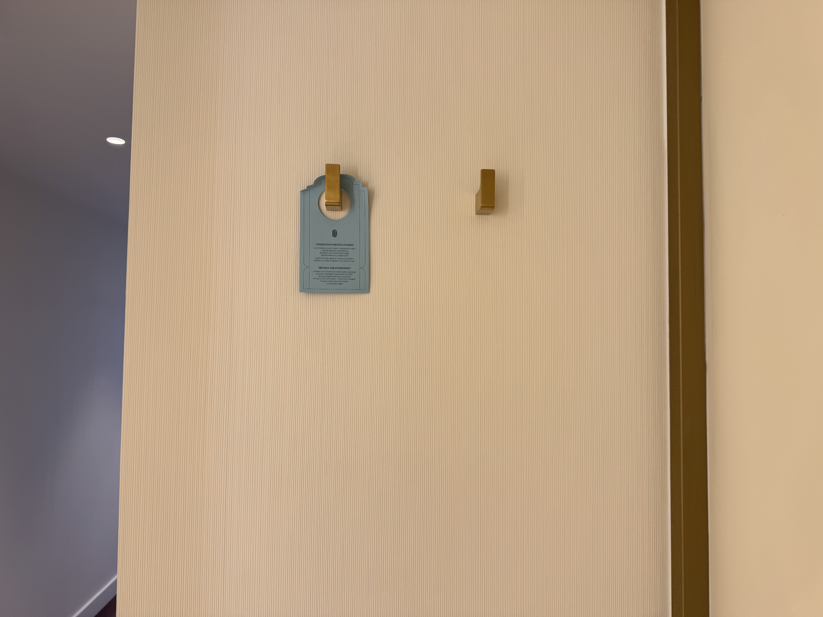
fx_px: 571
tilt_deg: +2.3
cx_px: 412
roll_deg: -0.9
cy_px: 308
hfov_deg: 71.6
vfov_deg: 56.8
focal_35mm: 24
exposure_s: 1/100
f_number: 1.78
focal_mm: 6.76
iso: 64
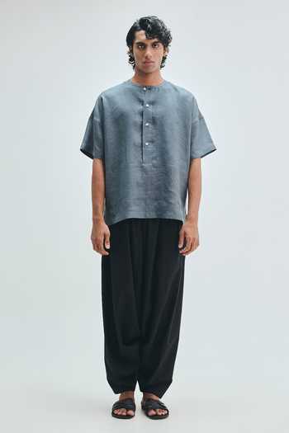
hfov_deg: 21.9
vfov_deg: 32.4
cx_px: 144
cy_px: 216
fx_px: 747
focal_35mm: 62
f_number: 8
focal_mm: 62
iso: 400
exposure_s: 1/125
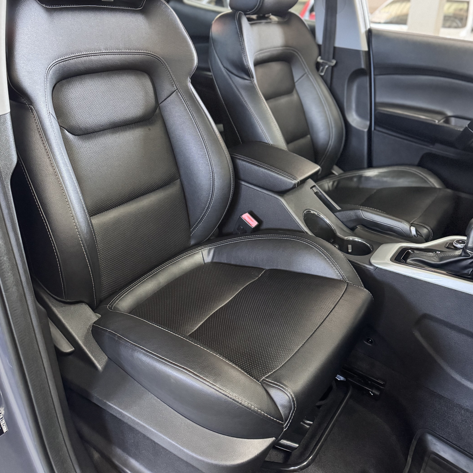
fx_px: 448
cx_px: 240
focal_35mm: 29
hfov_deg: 55.6
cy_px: 159
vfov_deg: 54.5
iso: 800
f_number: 1.78
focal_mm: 6.76
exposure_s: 1/59
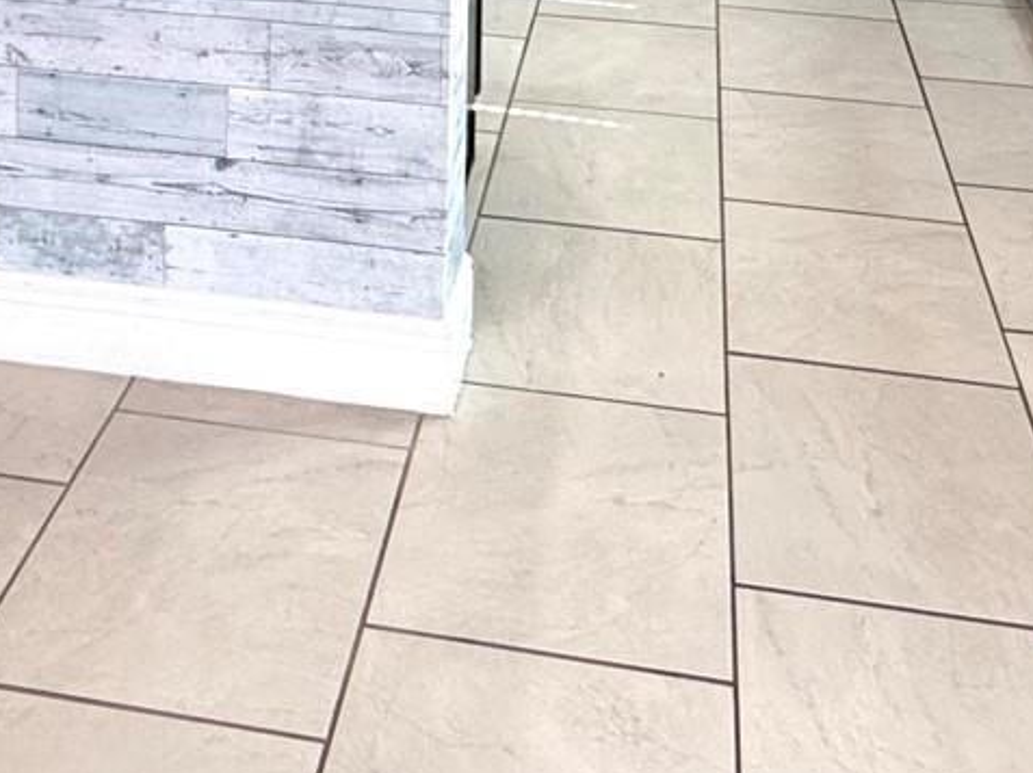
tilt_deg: -3.6
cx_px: 474
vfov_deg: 22.7
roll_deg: -0.9
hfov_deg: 40.4
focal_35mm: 47
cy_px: -496
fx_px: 1402
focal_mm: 2.22
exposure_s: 1/120
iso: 200
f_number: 2.2
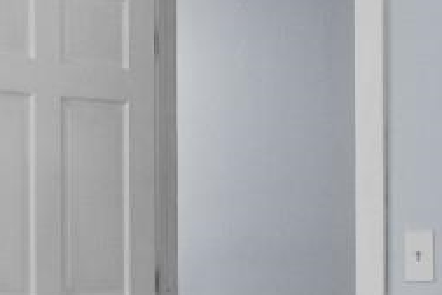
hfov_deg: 21.2
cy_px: 243
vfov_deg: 14.2
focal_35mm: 96
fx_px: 1179
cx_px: 154
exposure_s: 1/3
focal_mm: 10
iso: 100
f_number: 4.5
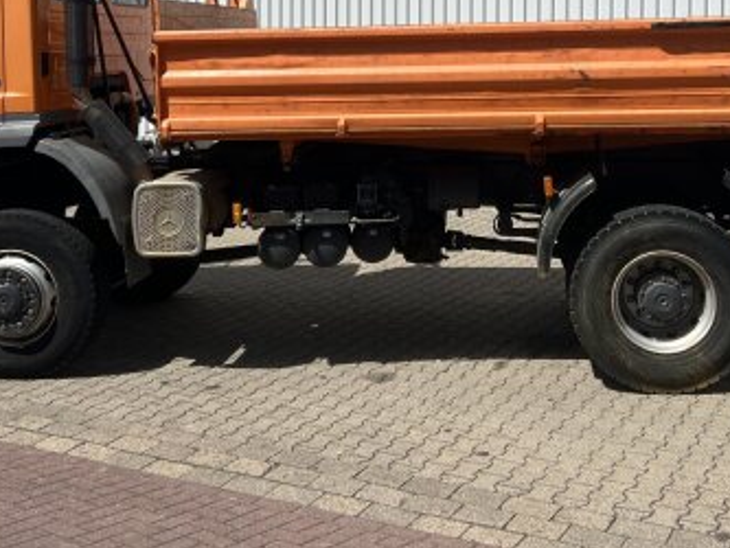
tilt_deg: +0.9
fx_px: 1055
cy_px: 75
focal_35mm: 50
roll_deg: -1.9
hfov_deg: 38.1
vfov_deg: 28.2
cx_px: 406
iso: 50
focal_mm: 5.7
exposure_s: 1/7463
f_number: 1.5
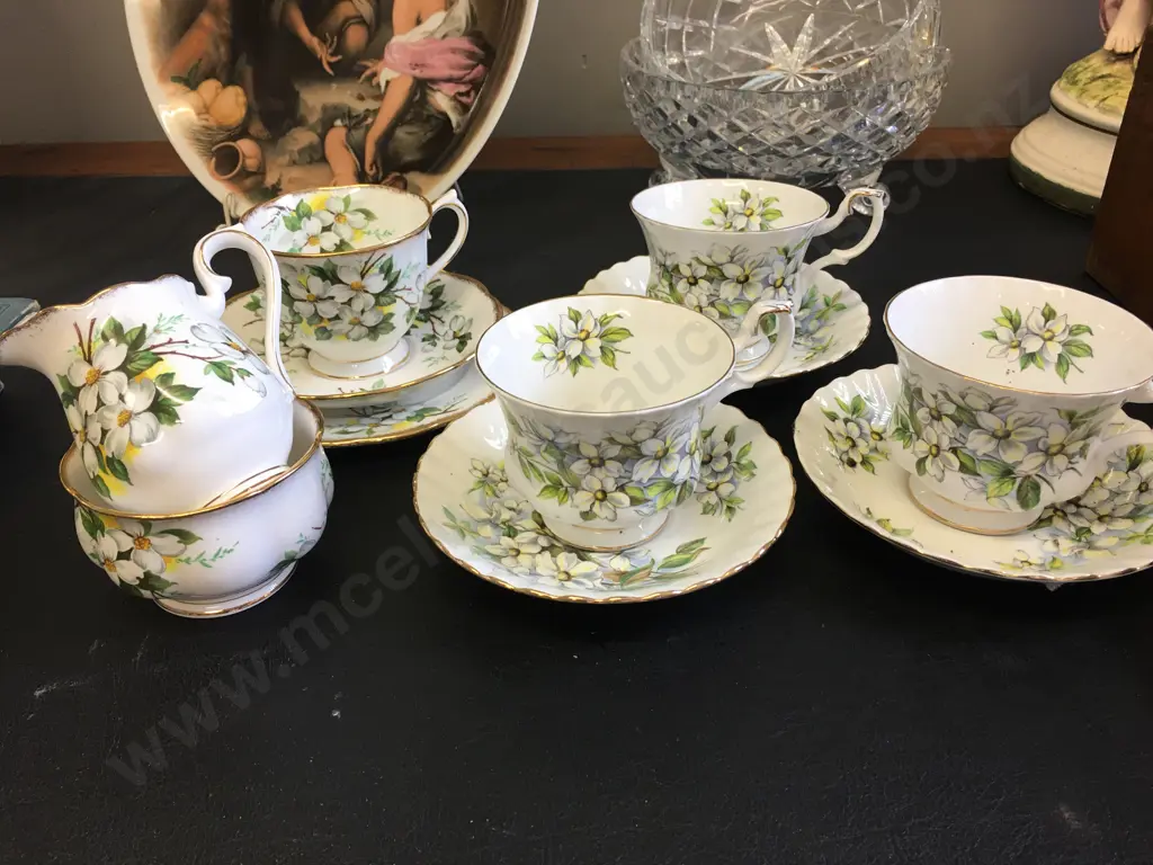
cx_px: 576
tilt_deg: -30.9
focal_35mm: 29
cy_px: 432
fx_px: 966
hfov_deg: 61.7
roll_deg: +0.4
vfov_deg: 48.2
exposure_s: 1/33
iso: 40
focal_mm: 4.15
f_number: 2.2
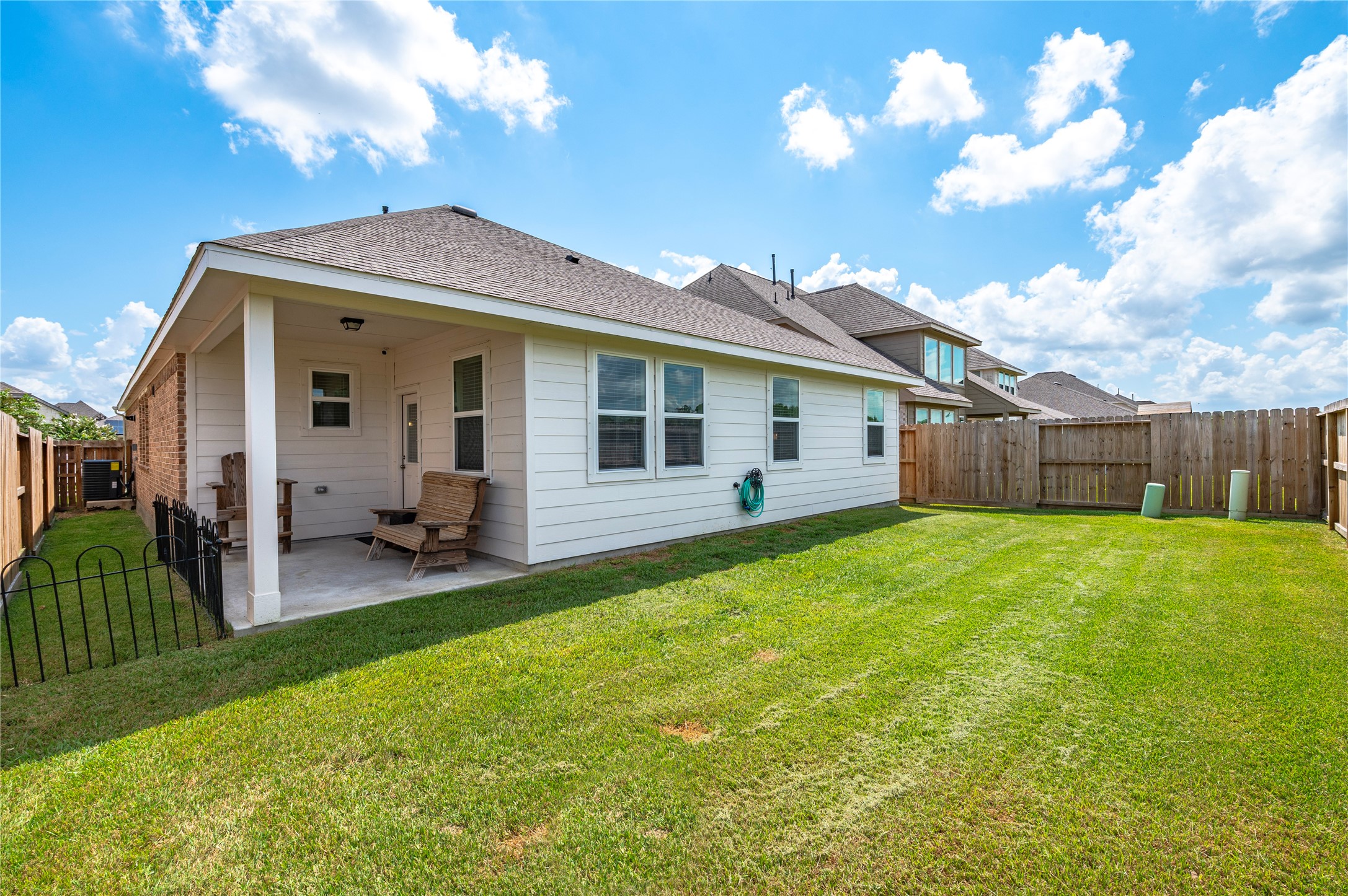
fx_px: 561
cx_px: 674
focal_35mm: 15
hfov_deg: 100.4
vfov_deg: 77.2
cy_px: 448
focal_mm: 15
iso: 125
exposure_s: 1/200
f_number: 13
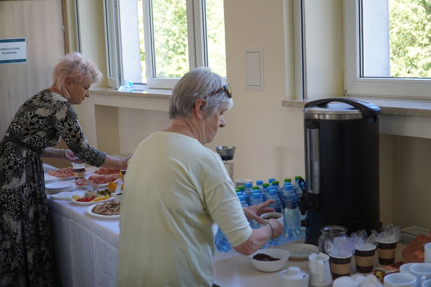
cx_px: 216
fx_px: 557
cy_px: 144
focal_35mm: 46
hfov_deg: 42.3
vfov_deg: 28.9
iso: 500
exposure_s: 1/160
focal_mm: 31
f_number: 4
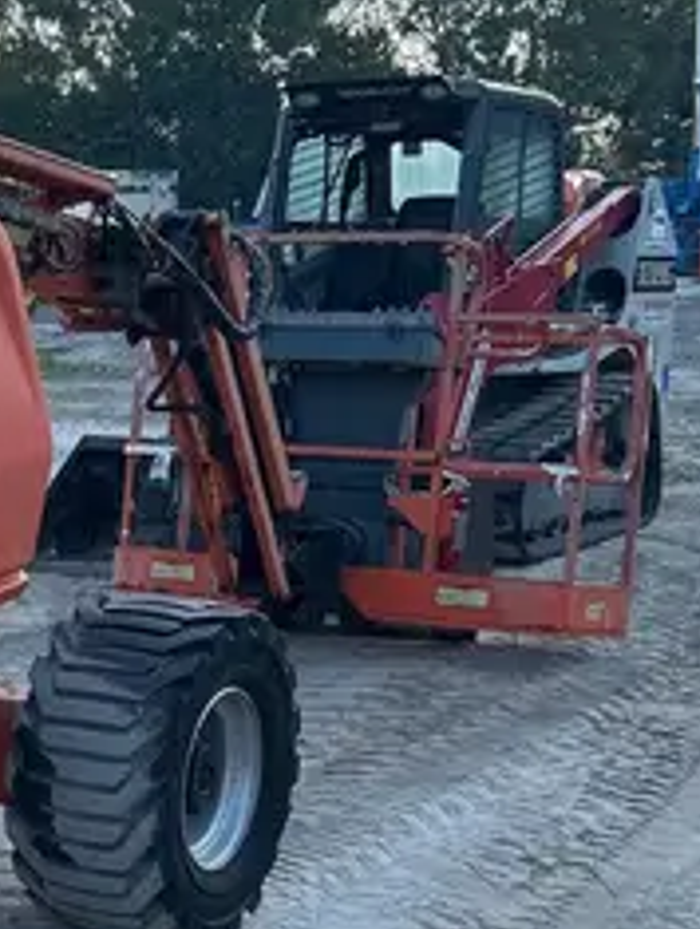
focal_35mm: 81
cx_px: -316
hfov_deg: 16.8
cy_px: 619
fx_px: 2178
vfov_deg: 24.0
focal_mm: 5.7
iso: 50
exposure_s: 1/1597
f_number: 1.5
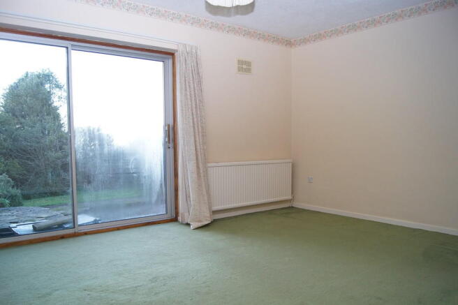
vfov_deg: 47.9
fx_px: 343
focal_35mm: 27
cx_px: 229
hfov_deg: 67.4
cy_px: 152
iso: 1600
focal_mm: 18
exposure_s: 1/160
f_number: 4
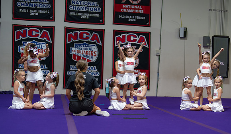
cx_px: 121
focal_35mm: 56
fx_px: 347
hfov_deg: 36.8
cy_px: 81
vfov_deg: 21.8
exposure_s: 1/320
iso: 500
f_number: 1.2
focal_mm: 50
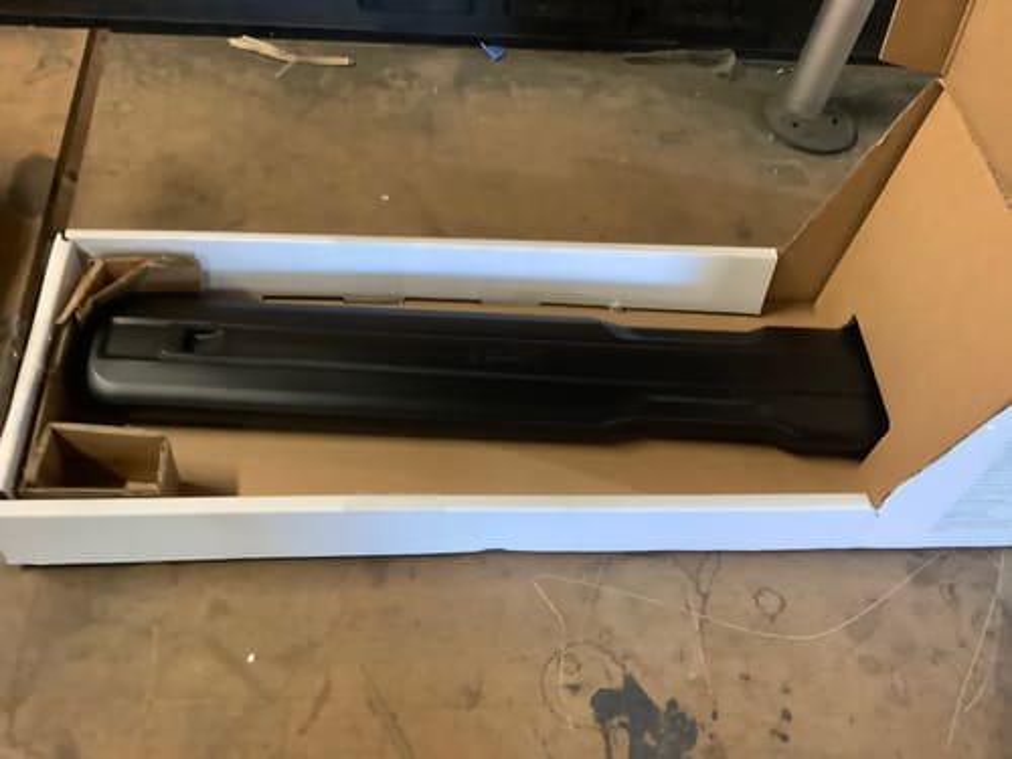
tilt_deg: -51.5
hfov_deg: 58.4
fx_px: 906
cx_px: 506
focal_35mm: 31
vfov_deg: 45.4
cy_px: 380
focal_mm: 3.3
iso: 400
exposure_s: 1/25
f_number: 2.4
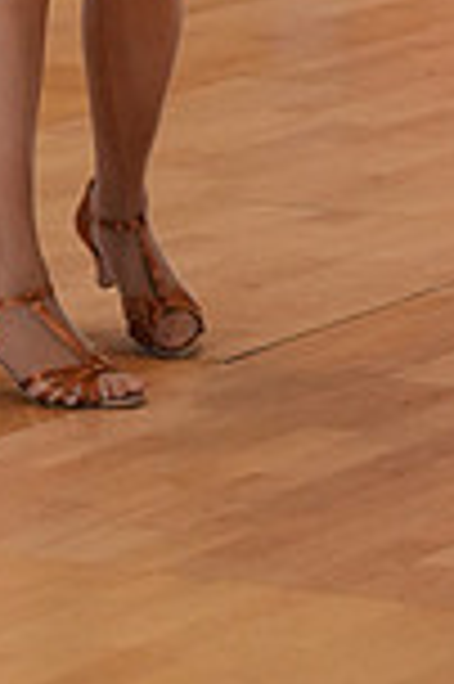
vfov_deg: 6.0
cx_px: -236
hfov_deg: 4.1
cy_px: -454
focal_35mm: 336
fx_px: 6370
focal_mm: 88
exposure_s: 1/500
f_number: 3.5
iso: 2500
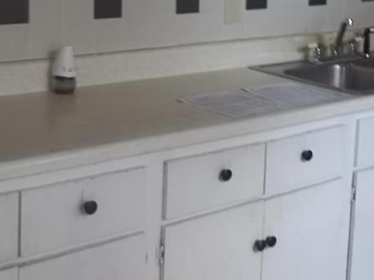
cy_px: 15
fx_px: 767
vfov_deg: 20.2
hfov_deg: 27.3
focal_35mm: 71
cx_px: 243
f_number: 2.9
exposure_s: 1/30
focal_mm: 5.7
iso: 64
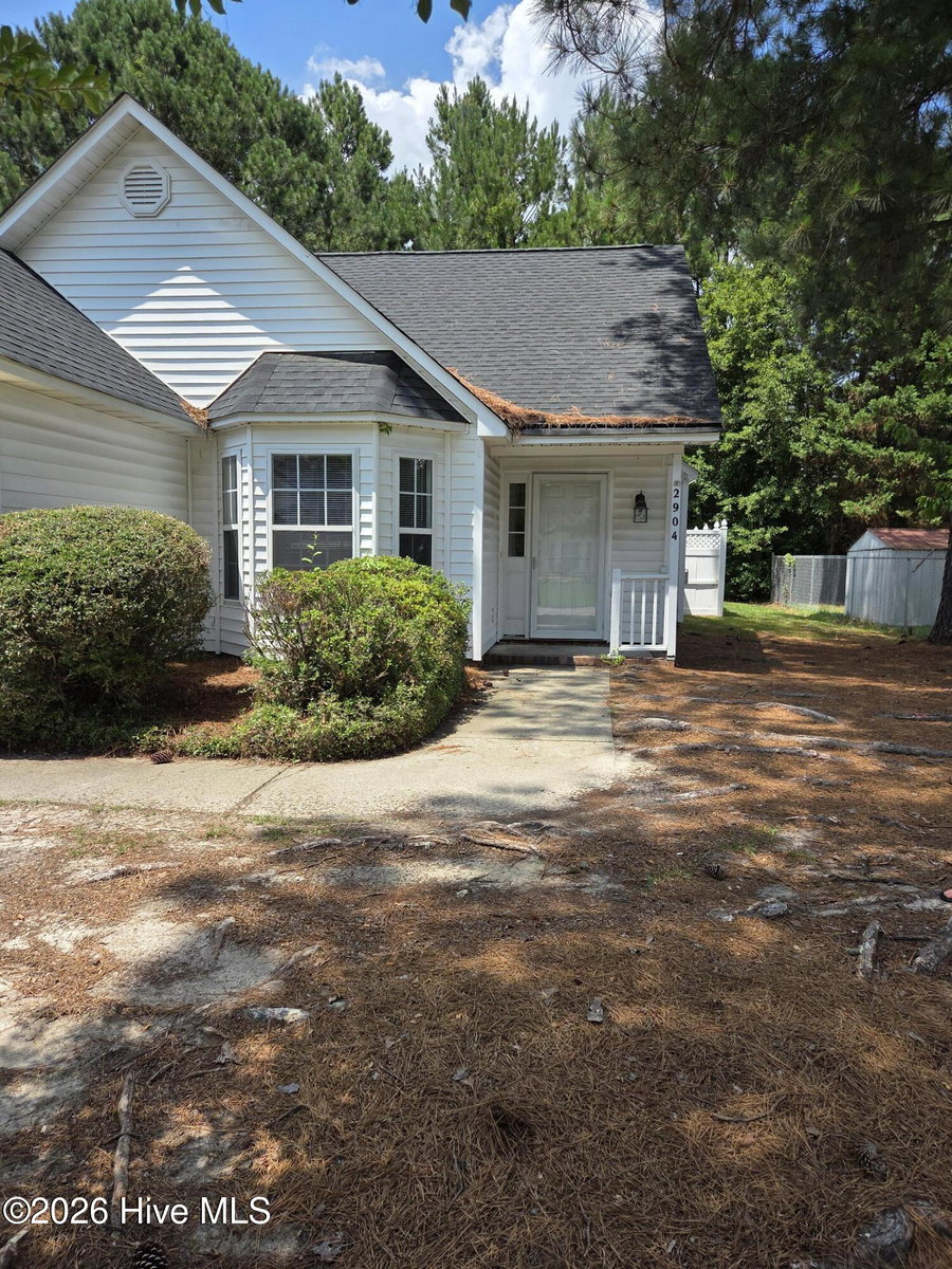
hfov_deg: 58.9
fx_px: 843
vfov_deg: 73.9
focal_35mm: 23
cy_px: 634
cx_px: 476
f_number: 1.8
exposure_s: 1/2607
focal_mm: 5.4
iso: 80
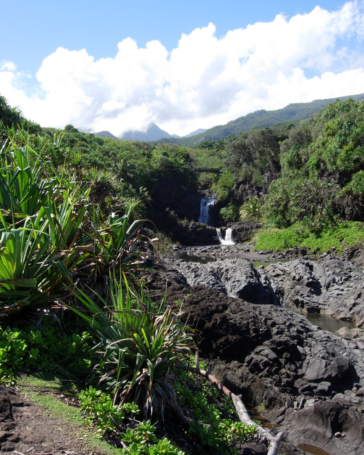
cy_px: 238
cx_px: 181
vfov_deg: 45.8
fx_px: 539
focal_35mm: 40
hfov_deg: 37.3
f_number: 4.8
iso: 64
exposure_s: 1/443
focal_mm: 7.8
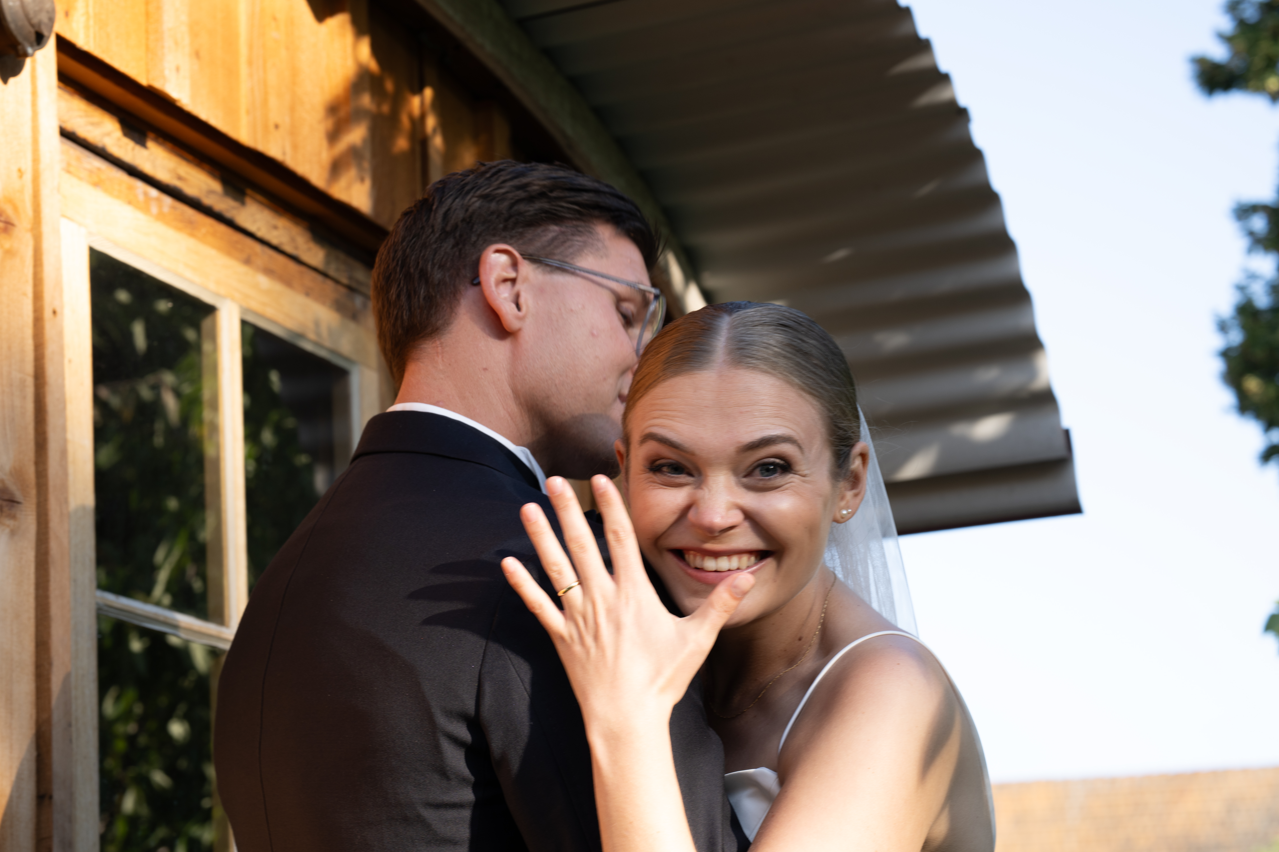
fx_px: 3020
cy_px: 426
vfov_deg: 16.1
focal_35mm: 85
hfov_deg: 23.9
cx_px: 640
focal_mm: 85
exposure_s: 1/60
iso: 100
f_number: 8
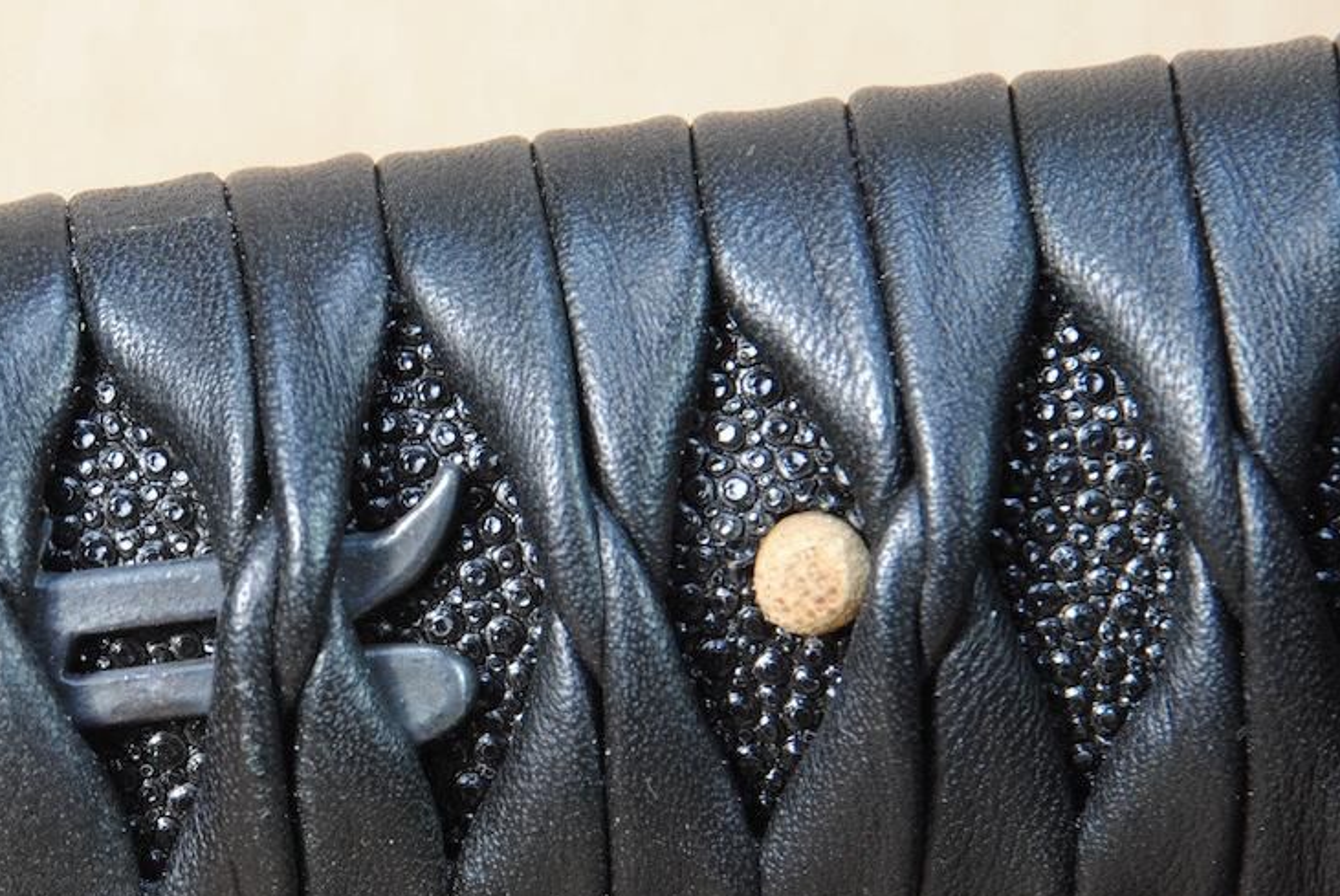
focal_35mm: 388
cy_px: 606
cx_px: 161
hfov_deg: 5.3
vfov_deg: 3.6
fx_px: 14455
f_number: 11
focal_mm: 135
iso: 400
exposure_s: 1/2
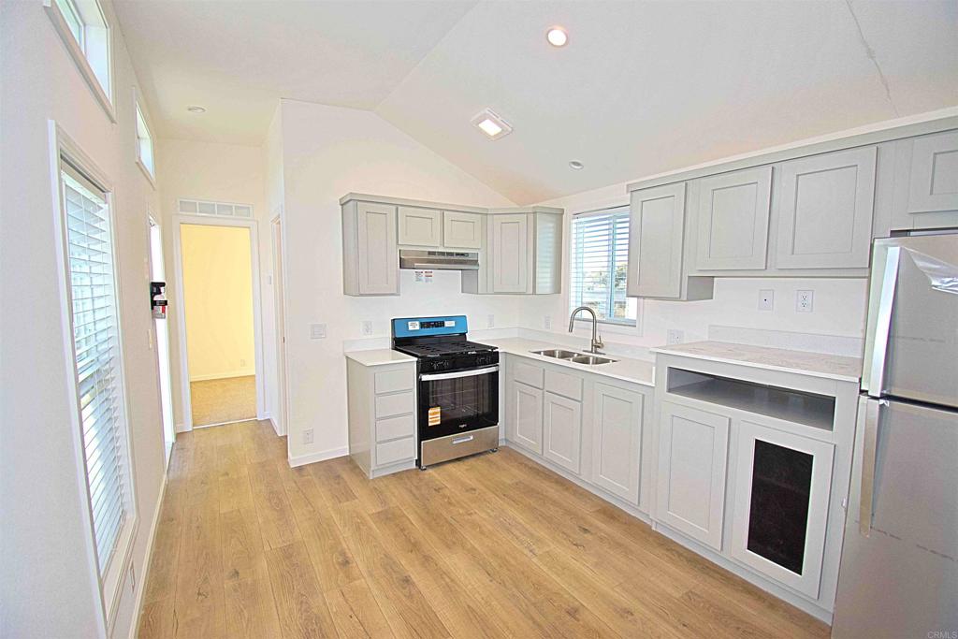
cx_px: 479
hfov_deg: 100.4
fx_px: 399
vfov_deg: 77.3
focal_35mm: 15
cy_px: 320
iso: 500
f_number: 4.5
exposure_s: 1/250
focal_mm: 10
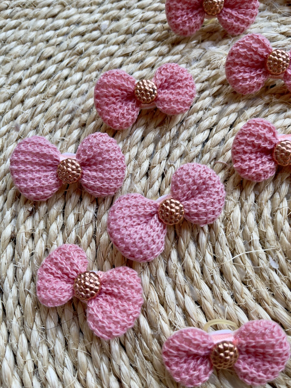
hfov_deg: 54.9
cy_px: 194
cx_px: 146
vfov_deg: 69.4
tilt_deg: -74.6
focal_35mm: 25
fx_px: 280
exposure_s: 1/120
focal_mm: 5.1
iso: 80
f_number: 1.6
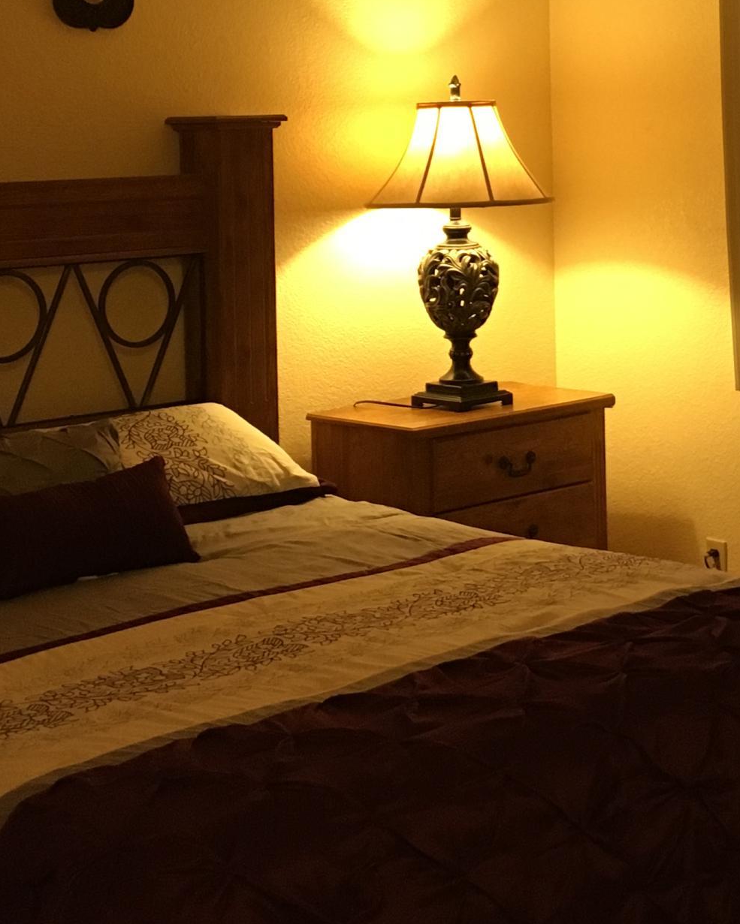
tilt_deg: -0.5
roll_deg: +1.5
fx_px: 1889
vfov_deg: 26.8
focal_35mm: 69
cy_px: 143
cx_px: 548
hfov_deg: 22.0
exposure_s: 1/24
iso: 200
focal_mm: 4.15
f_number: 2.2
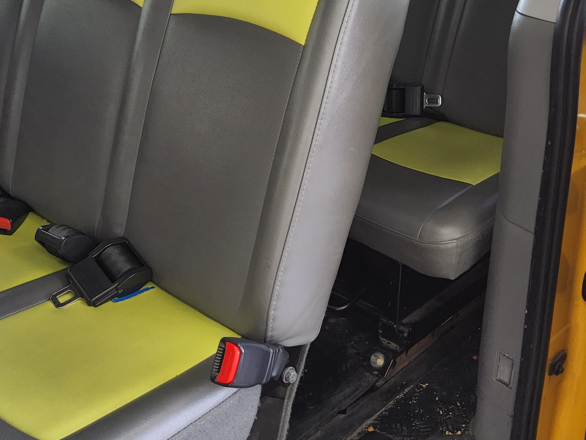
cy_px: 139
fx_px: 762
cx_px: 260
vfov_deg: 31.9
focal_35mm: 45
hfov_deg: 42.0
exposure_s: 1/120
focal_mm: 3.08
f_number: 2
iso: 125
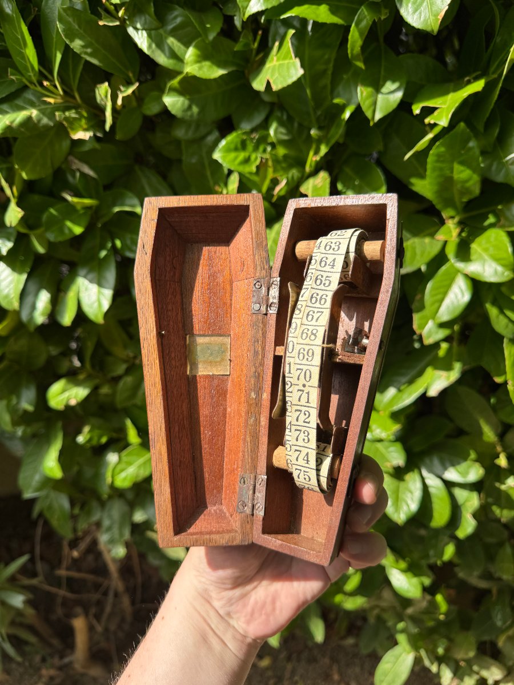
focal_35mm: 24
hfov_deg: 56.8
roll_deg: +2.2
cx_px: 257
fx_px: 475
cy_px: 342
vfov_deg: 71.6
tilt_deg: -28.7
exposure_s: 1/1818
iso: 80
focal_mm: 6.76
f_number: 1.78
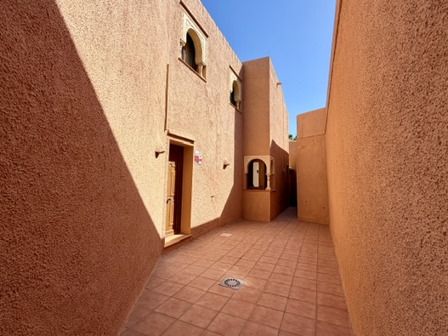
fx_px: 220
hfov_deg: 91.0
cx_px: 222
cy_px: 155
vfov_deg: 74.6
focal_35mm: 17
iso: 32
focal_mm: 2.22
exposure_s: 1/770
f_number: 2.2
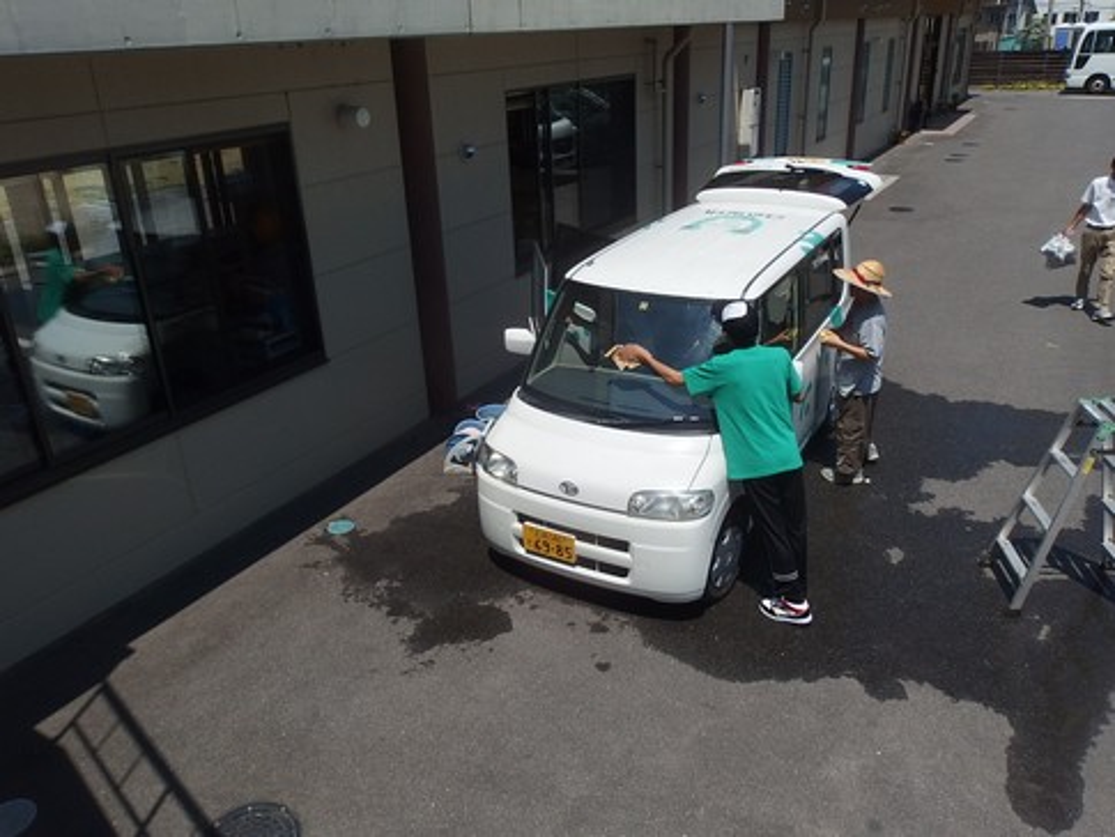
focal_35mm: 26
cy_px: 418
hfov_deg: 67.3
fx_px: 838
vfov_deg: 53.1
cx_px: 558
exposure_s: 1/1250
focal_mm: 4.7
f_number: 5
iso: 100
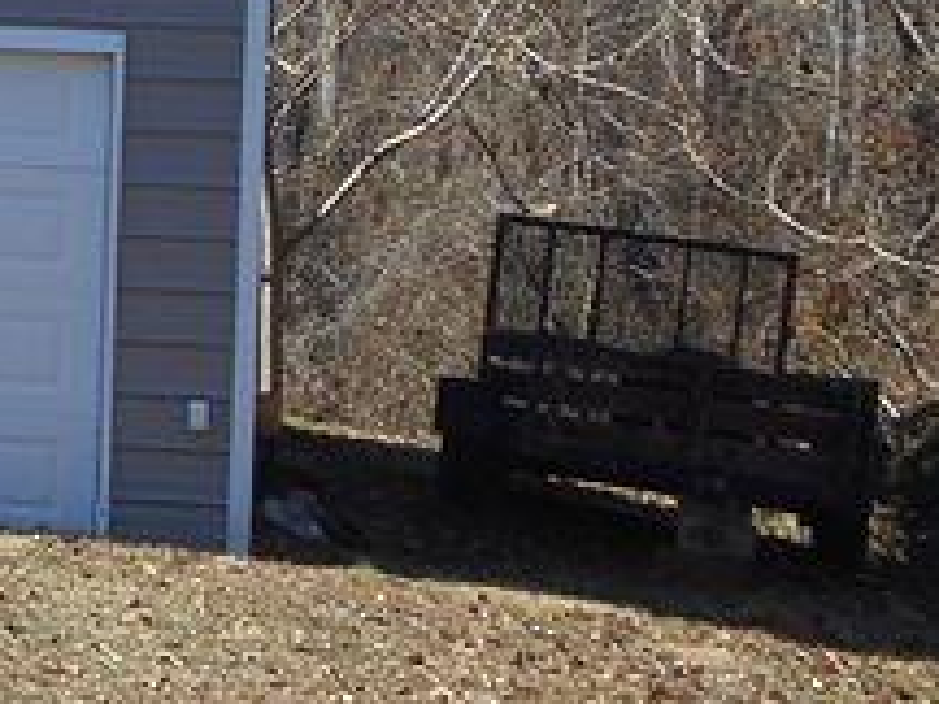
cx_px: -987
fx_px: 5018
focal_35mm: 185
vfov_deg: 7.9
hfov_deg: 9.9
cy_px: -200
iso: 80
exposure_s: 1/250
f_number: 4.5
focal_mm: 6.9
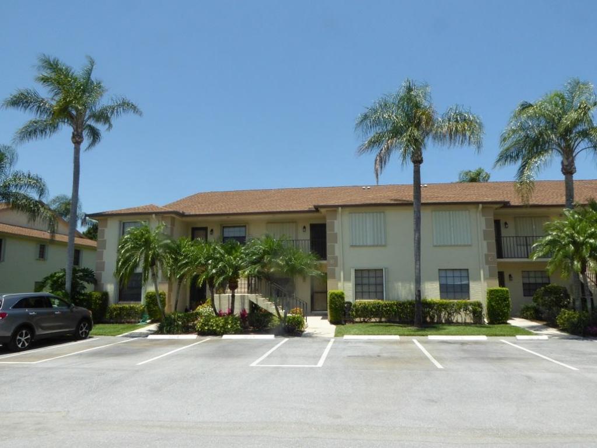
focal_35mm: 24
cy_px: 224
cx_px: 298
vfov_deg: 56.8
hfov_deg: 71.6
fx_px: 414
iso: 100
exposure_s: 1/160
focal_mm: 4.3
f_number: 8
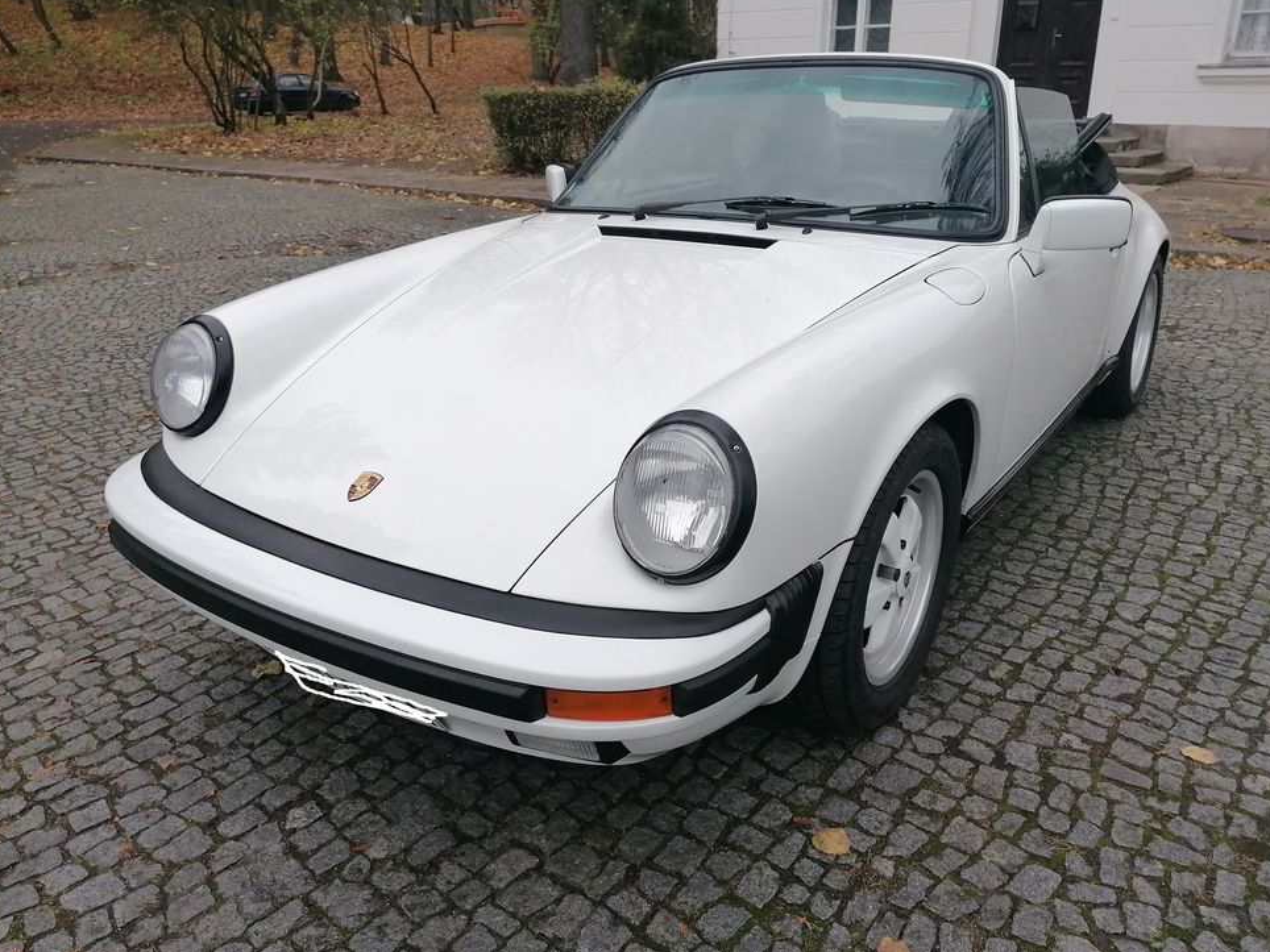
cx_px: 649
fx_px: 1027
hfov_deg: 63.4
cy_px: 462
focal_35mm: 28
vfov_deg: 49.7
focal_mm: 4.75
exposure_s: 1/642
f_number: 1.8
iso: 160
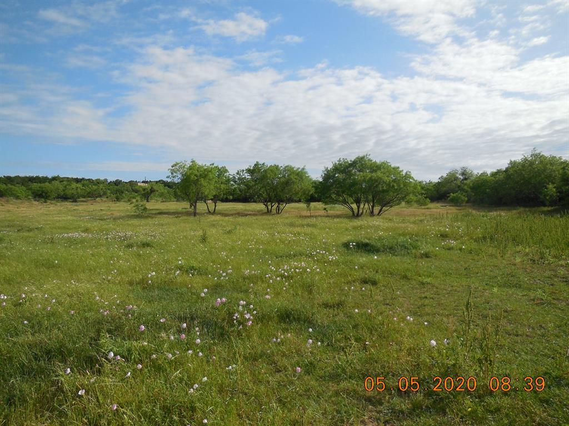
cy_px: 213
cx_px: 284
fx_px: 411
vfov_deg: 54.9
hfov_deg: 69.4
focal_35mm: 25
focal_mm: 4.5
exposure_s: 1/500
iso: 125
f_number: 6.2
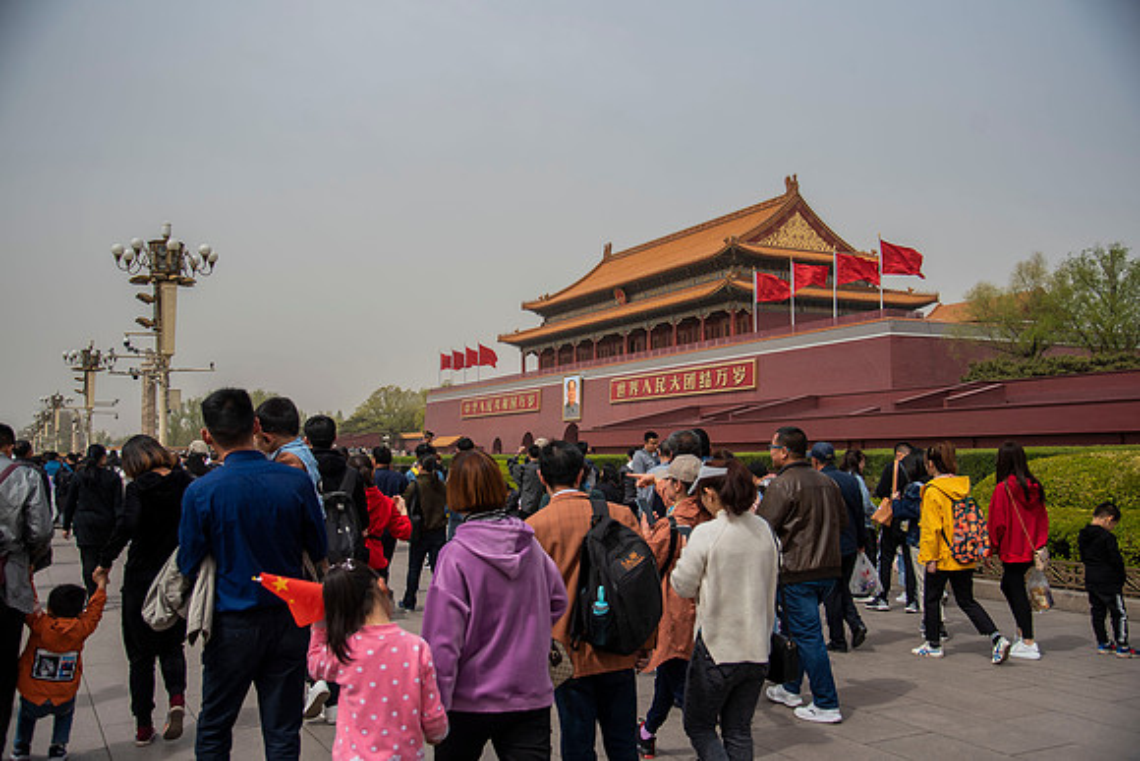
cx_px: 570
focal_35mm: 32
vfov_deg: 41.1
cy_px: 380
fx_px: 1014
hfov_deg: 58.7
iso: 100
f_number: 4
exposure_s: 1/1250
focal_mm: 32
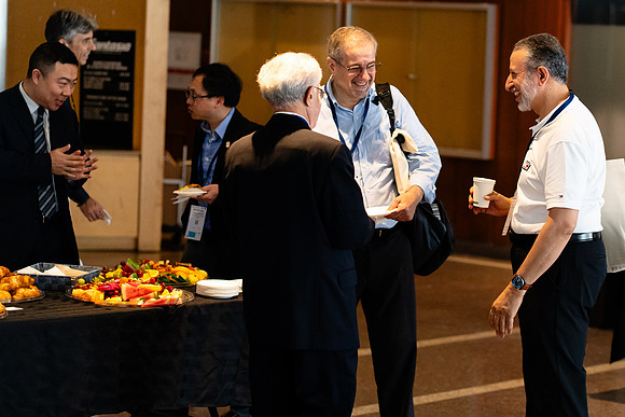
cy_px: 166
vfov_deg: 12.5
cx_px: 402
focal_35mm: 109
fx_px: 1900
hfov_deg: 18.6
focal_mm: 85
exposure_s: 1/400
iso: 3200
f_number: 2.8
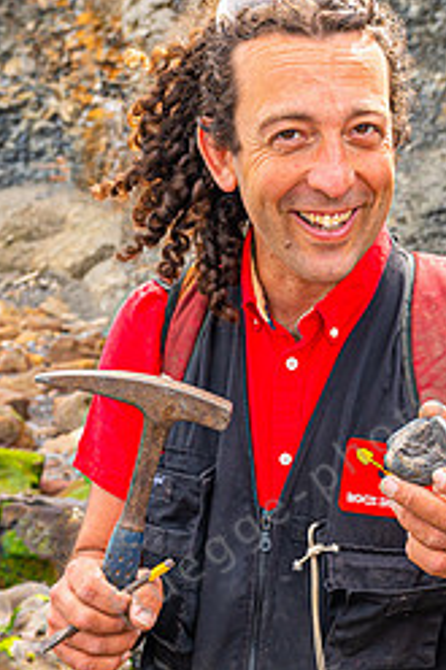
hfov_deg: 17.4
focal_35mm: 78
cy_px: 467
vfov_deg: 25.8
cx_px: 332
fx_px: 1451
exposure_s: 1/320
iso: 200
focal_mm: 29
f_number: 5.6
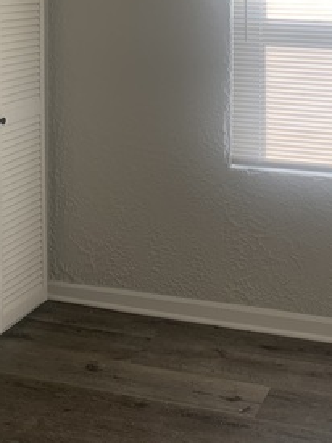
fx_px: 806
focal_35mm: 63
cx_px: 242
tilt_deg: -2.4
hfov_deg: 23.1
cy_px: -1
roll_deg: -0.4
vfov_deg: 28.8
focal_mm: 4.25
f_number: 1.8
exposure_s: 1/122
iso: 25
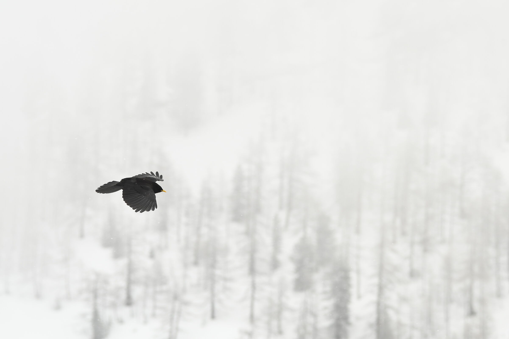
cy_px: 170
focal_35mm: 330
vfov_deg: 4.2
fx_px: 4665
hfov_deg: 6.2
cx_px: 254
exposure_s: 1/1600
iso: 500
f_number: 9
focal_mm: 220
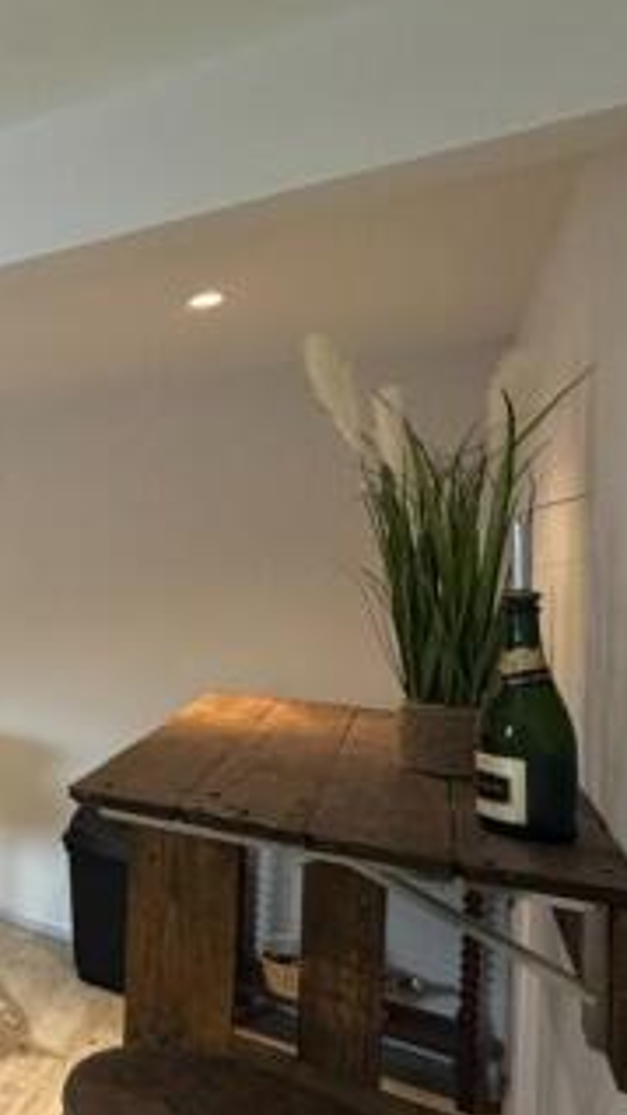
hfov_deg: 25.8
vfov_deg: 67.9
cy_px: 566
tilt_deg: -1.2
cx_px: -384
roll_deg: -0.4
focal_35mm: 28
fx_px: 827
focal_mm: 2.22
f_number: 2.2
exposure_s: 1/50
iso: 250
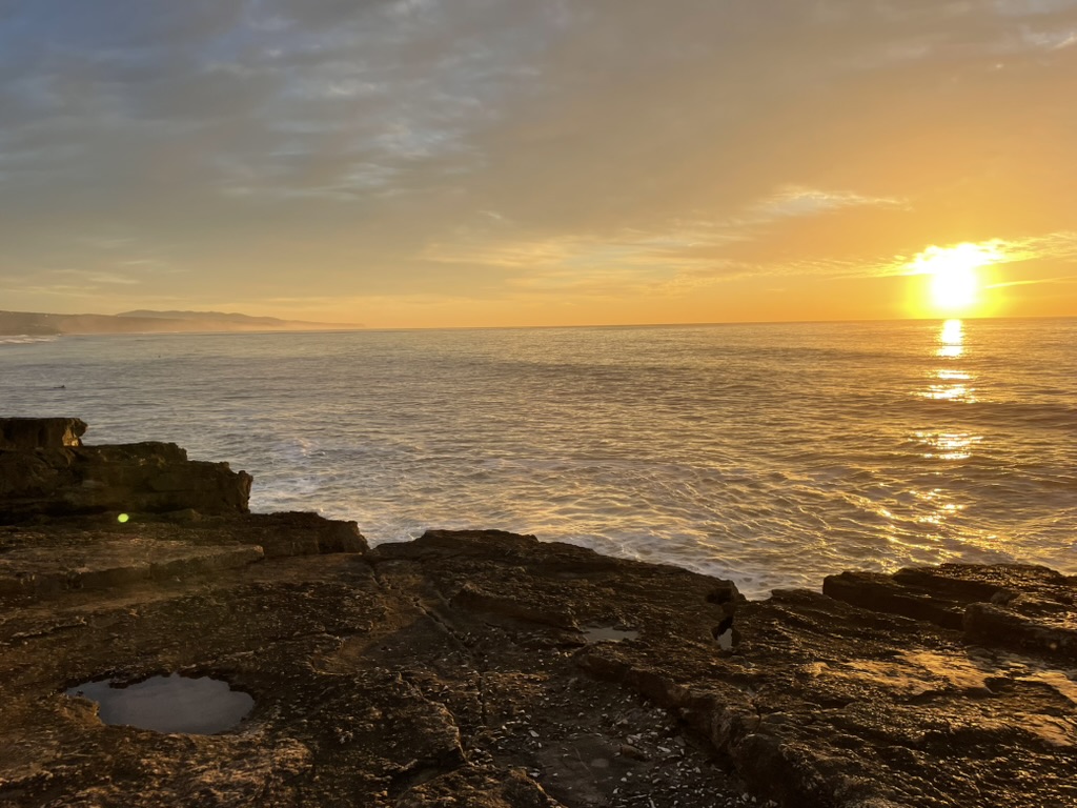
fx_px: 809
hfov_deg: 67.3
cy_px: 404
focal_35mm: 26
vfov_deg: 53.1
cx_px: 538
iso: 32
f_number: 1.6
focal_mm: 4.2
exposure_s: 1/1319
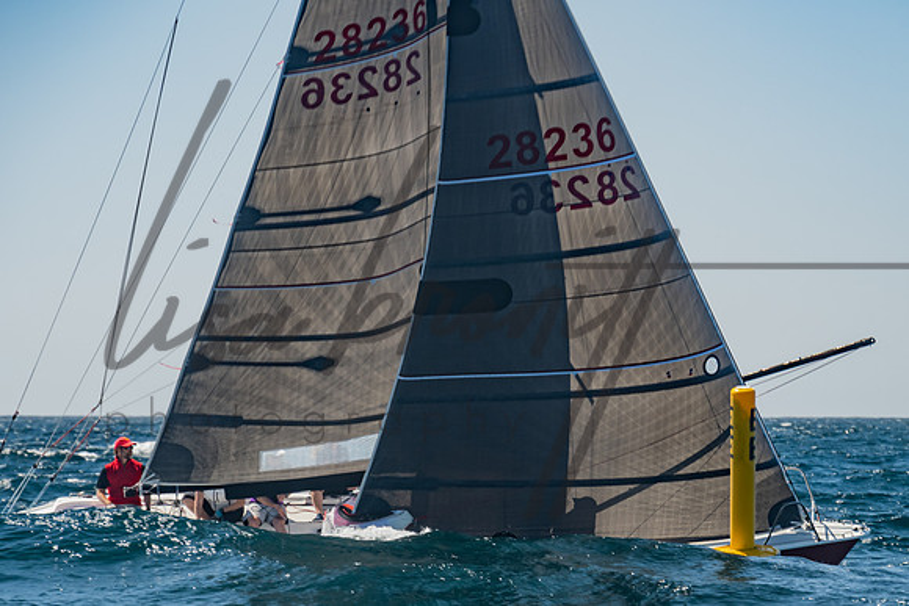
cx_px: 542
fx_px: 6249
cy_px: 433
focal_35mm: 247
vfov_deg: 5.6
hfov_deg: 8.3
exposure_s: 1/320
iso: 160
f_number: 6.3
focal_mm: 155
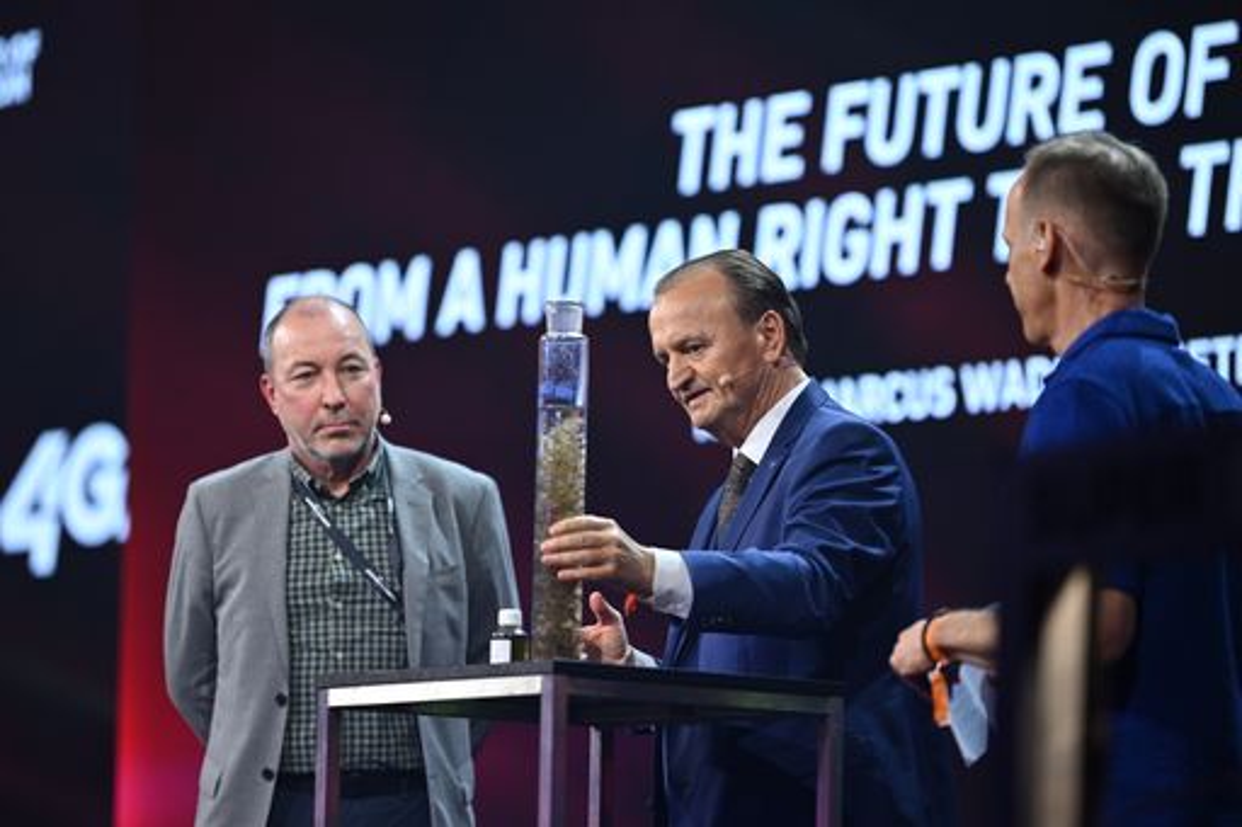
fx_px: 6035
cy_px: 414
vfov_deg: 7.8
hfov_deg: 11.7
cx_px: 621
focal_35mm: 175
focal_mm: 175
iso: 1250
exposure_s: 1/250
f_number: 3.2
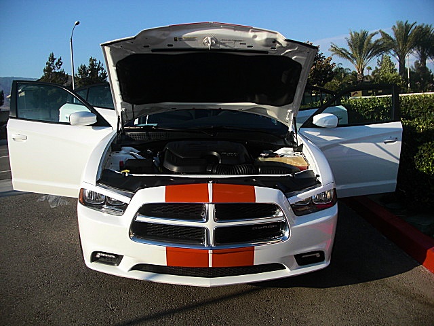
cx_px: 217
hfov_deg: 51.4
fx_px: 451
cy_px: 163
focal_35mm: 36
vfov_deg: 39.7
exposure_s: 1/1000
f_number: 2.8
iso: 50
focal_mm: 6.3
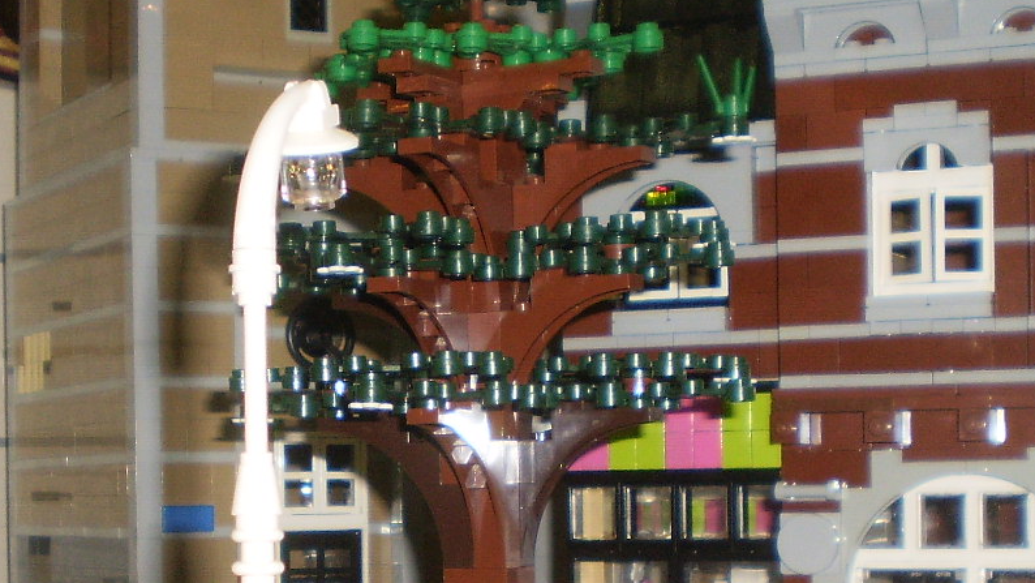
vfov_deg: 15.1
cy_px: 556
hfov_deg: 26.8
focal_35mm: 79
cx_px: 450
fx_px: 2169
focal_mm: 6.3
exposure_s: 1/30
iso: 125
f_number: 3.1
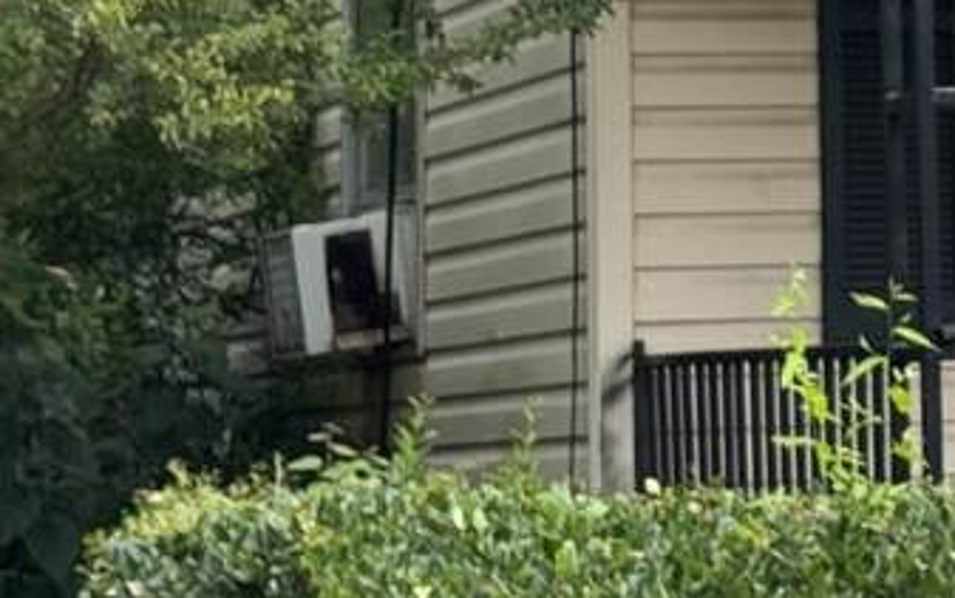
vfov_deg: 6.7
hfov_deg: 10.6
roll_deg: +1.8
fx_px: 5026
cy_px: -374
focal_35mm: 193
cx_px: 1292
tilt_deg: +8.4
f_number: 1.78
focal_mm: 6.76
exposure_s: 1/2415
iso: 64
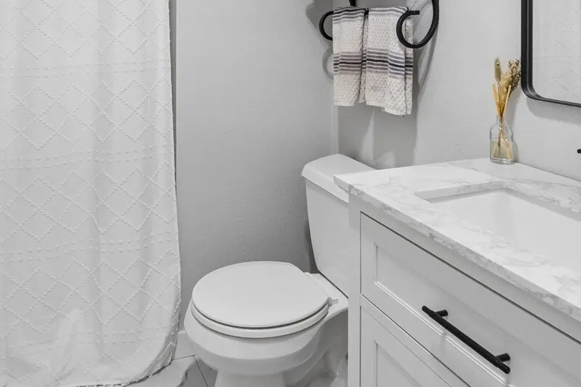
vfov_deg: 37.0
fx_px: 516
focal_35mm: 32
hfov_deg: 57.5
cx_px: 197
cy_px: 3
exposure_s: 1/2.5
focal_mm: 10
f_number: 9
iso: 250
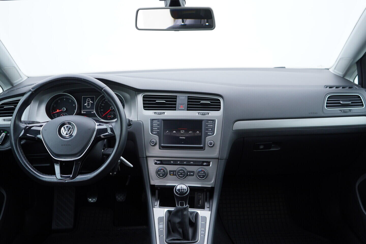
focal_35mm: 36
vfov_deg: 36.9
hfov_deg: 53.1
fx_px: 366
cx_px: 183
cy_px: 122
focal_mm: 24
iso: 125
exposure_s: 1/40
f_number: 2.8
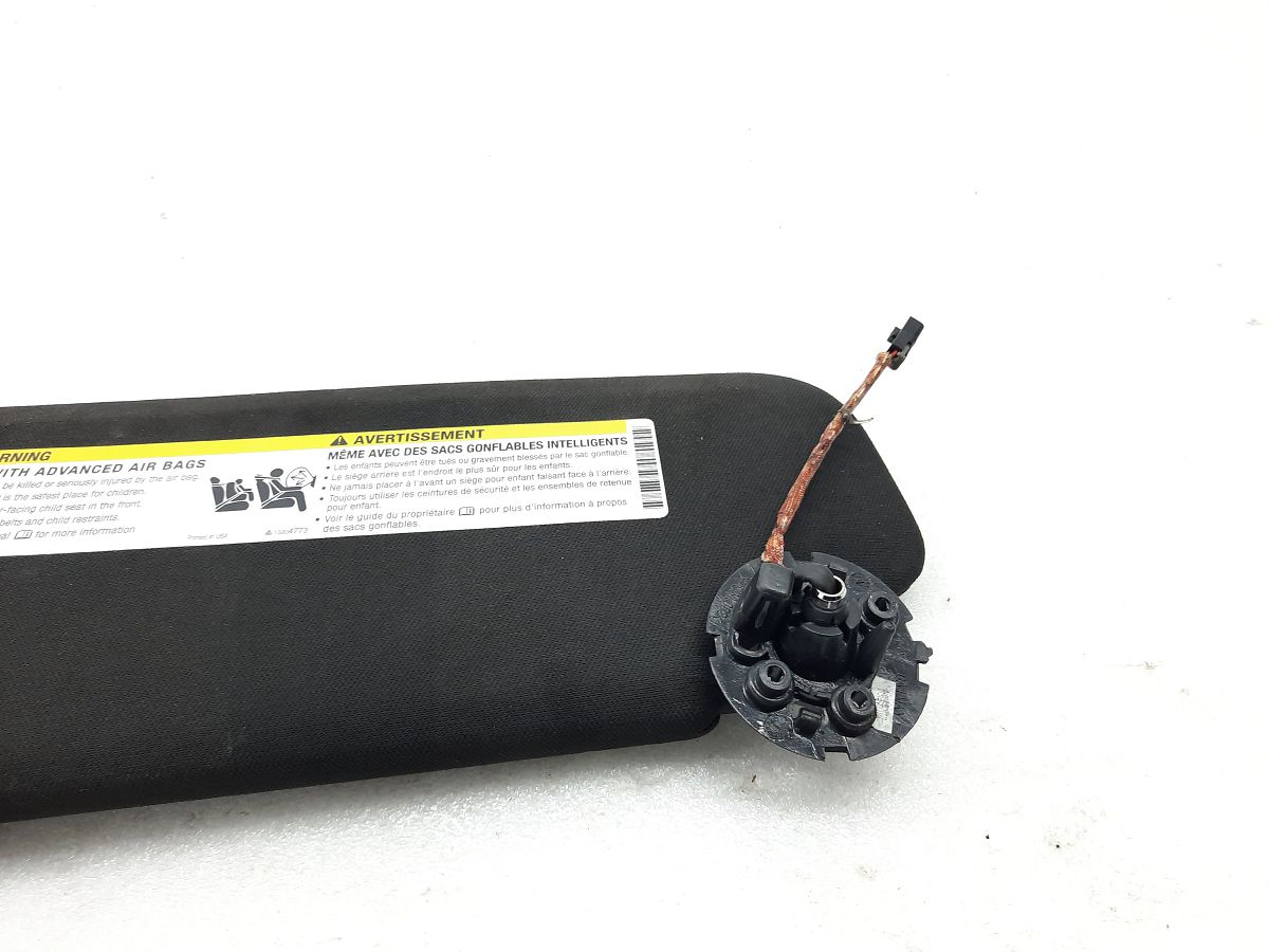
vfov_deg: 54.9
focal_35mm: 25
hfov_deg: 69.4
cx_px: 634
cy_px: 476
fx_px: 916
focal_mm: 4.6
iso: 160
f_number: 2
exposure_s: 1/60
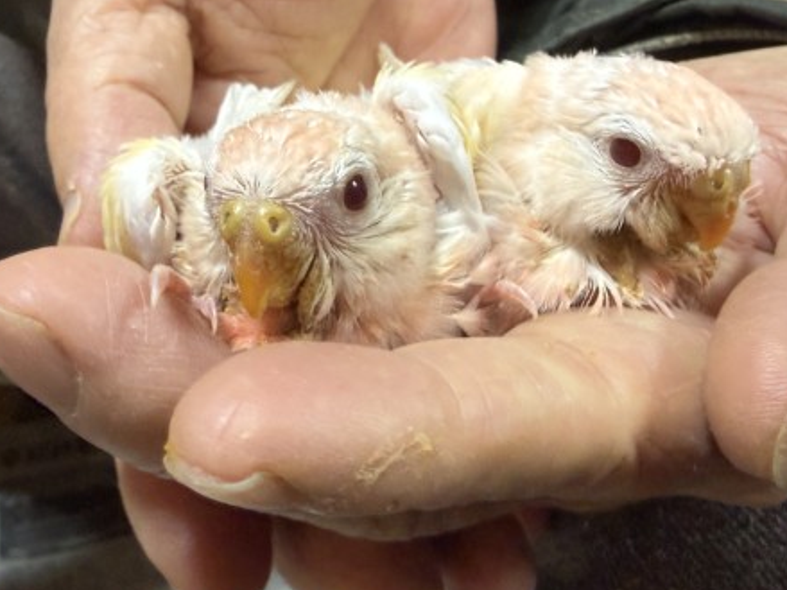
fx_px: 796
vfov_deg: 40.6
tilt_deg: -33.0
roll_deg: -1.4
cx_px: 321
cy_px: 271
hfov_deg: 52.3
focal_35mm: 35
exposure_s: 1/60
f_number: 2.2
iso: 400
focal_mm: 2.22
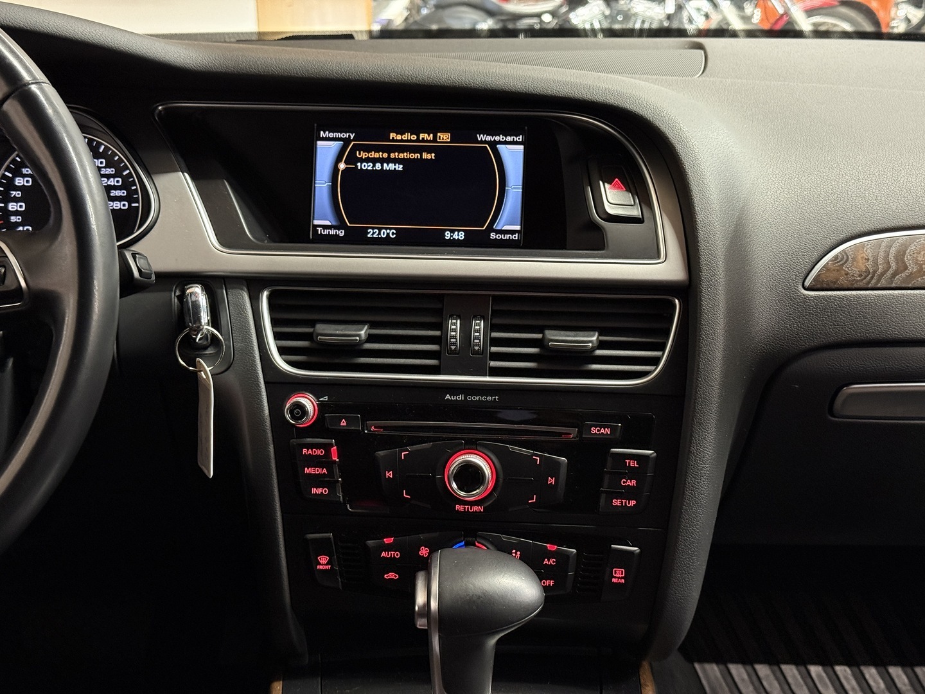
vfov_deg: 30.3
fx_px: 1283
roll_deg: +0.4
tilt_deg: -17.1
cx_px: 462
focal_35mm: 48
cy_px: 347
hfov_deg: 39.7
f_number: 1.78
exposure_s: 1/40
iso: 400
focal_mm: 6.76
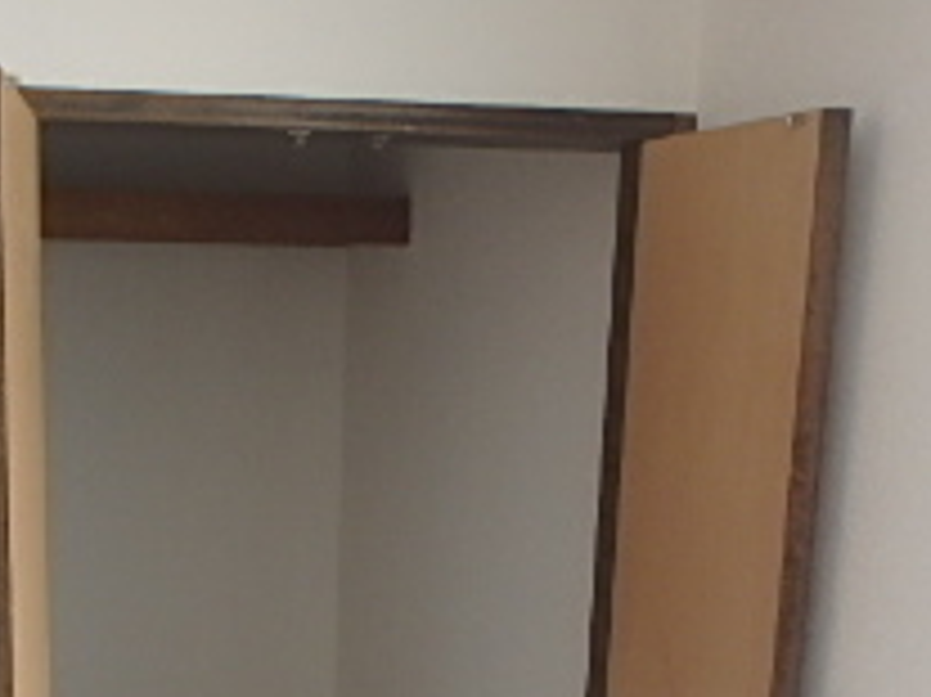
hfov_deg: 29.4
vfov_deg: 20.5
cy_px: 922
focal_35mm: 65
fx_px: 1747
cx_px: 238
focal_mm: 3.7
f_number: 3.5
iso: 200
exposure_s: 1/30
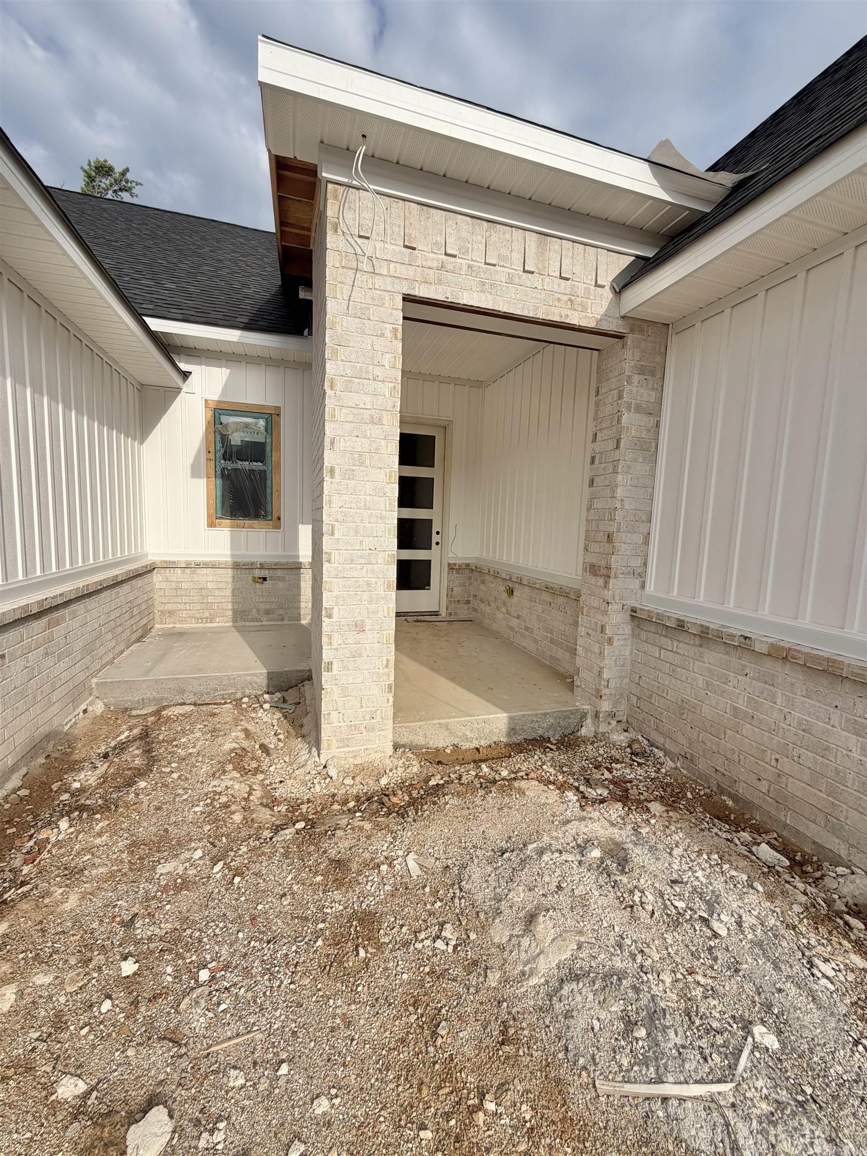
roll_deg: -1.6
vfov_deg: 102.1
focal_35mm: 14
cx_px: 434
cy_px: 578
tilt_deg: -6.2
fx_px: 468
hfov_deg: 85.7
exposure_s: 1/864
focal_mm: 2.22
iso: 20
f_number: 2.2
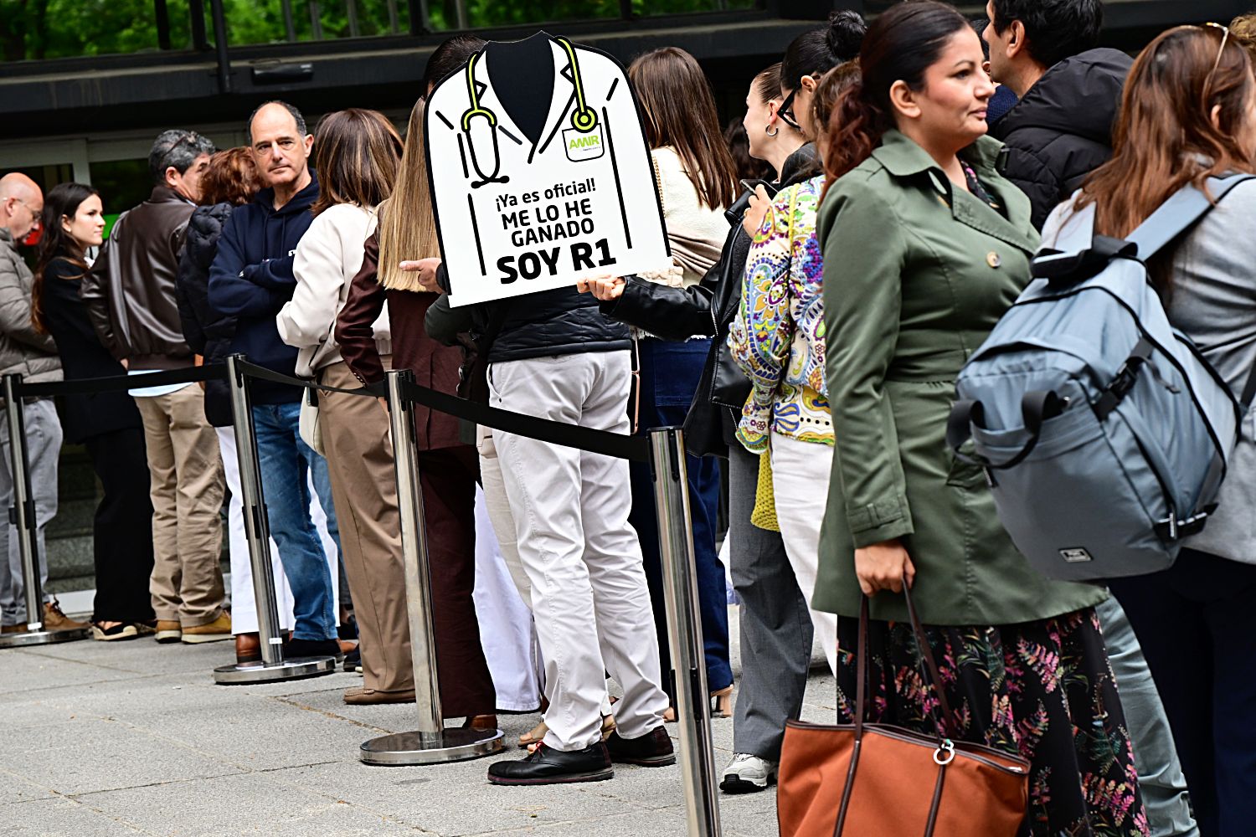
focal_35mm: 120
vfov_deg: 11.4
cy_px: 418
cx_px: 628
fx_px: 4186
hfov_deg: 17.1
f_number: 7.1
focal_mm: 120
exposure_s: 1/250
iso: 1000
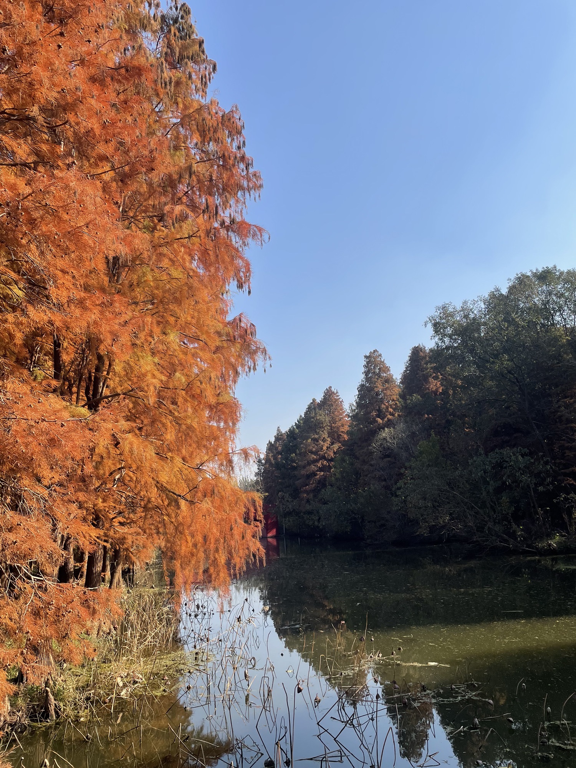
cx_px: 288
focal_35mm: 26
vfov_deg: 67.3
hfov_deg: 53.1
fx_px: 577
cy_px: 384
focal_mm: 4.2
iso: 32
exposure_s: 1/2959
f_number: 1.6
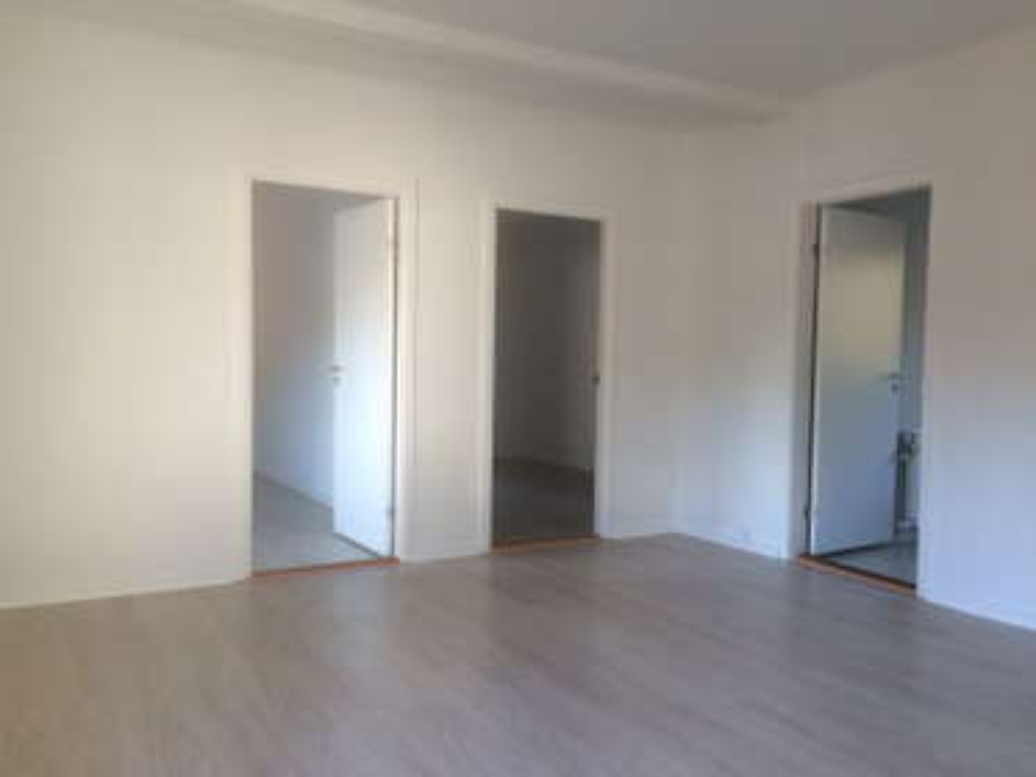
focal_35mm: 29
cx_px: 518
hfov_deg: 61.6
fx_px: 868
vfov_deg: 48.3
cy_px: 388
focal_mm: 4.15
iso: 64
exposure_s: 1/33
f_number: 2.2
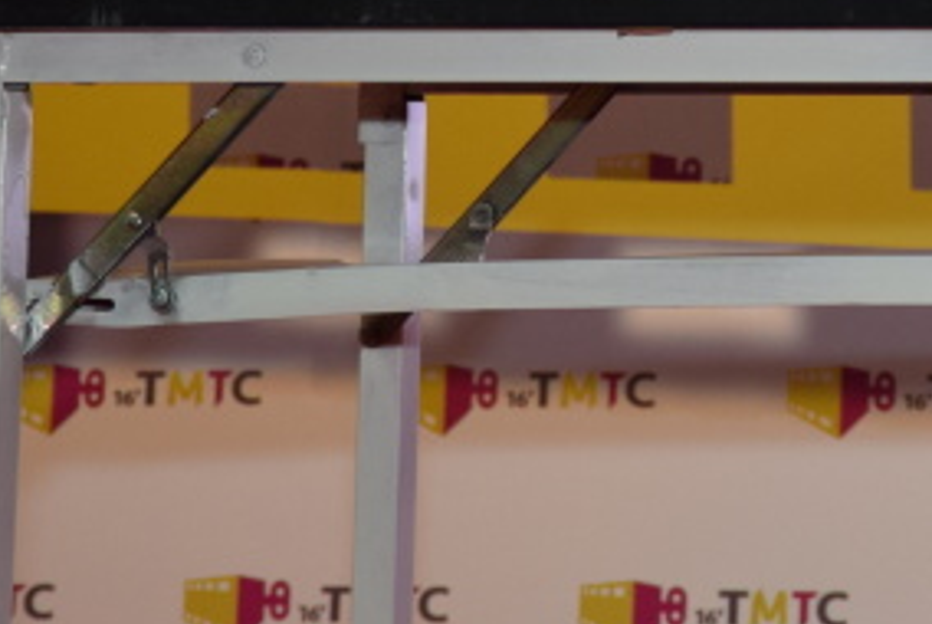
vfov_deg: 6.4
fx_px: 5468
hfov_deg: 9.4
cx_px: 1444
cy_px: -404
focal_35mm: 211
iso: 400
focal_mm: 40
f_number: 5.6
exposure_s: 1/60
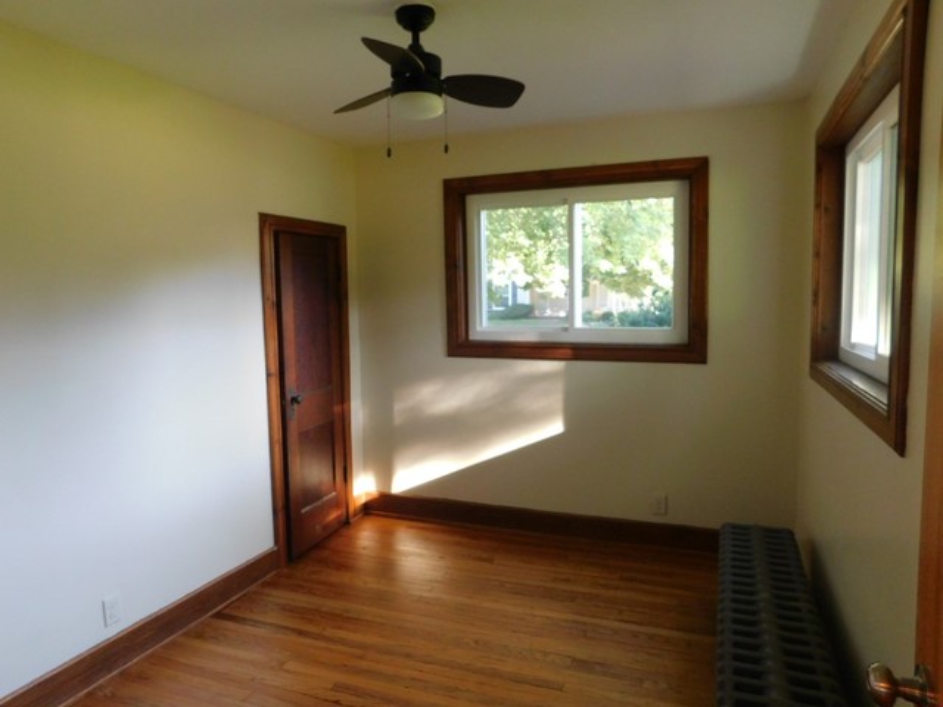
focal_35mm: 24
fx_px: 654
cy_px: 354
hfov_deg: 71.6
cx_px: 472
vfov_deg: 56.8
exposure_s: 1/30
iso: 320
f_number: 3
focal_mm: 4.1
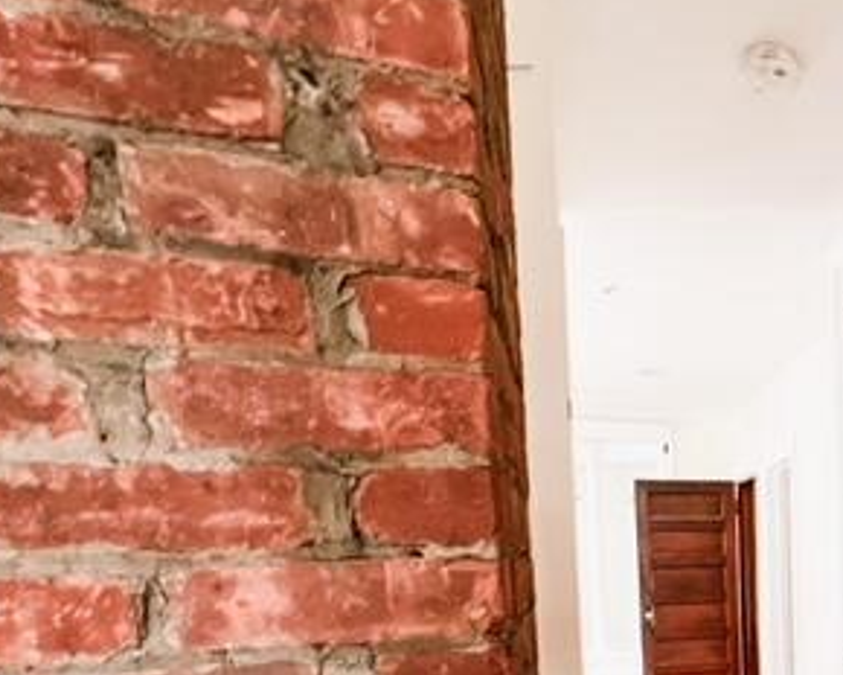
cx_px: 890
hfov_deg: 48.0
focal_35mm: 28
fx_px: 699
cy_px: 617
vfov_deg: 46.2
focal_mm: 1.57
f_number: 1.8
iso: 200
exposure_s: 1/60
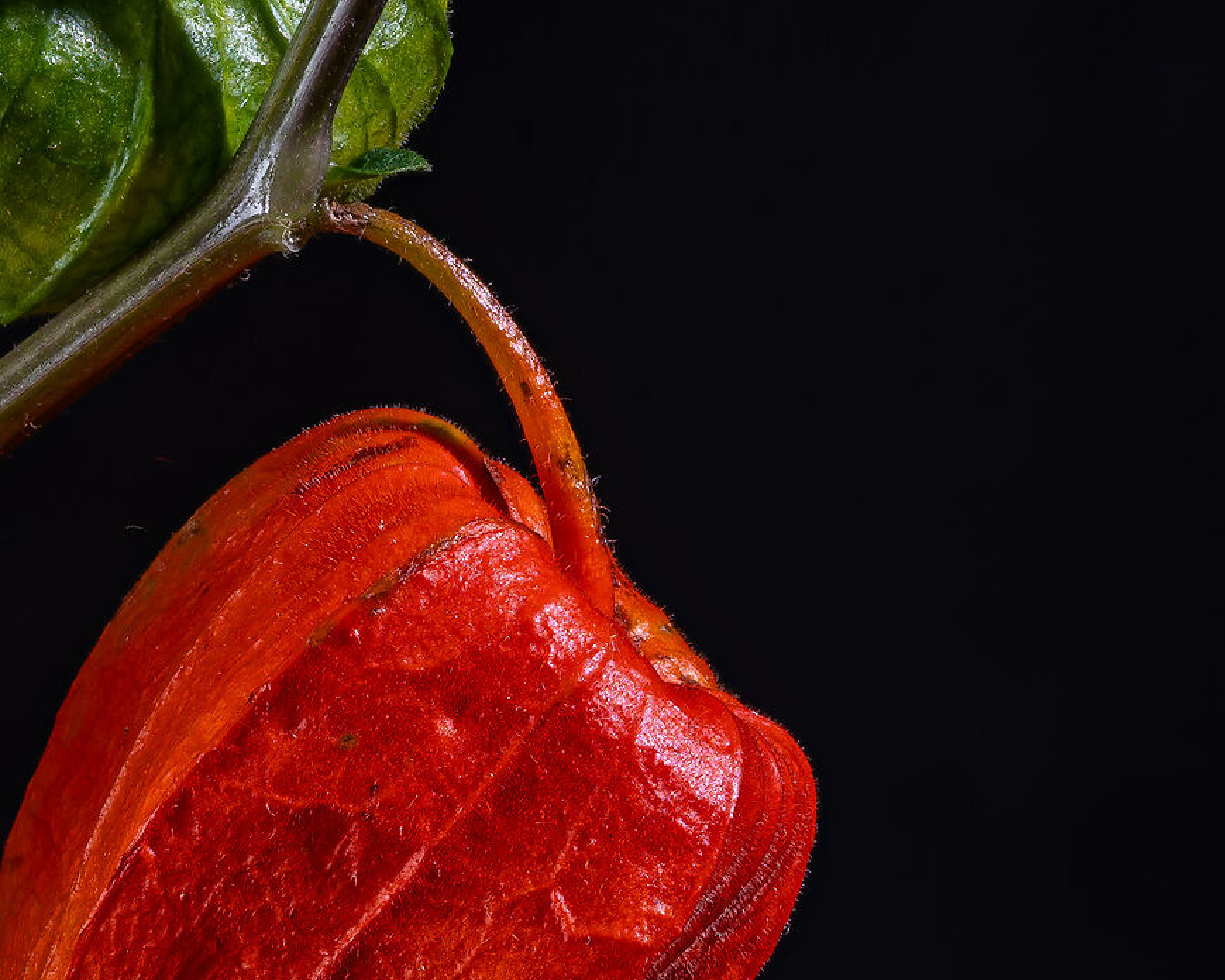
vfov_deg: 5.7
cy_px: 287
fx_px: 9860
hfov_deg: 7.1
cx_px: 124
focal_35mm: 272
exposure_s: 1/2.5
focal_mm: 105
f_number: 14
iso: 100
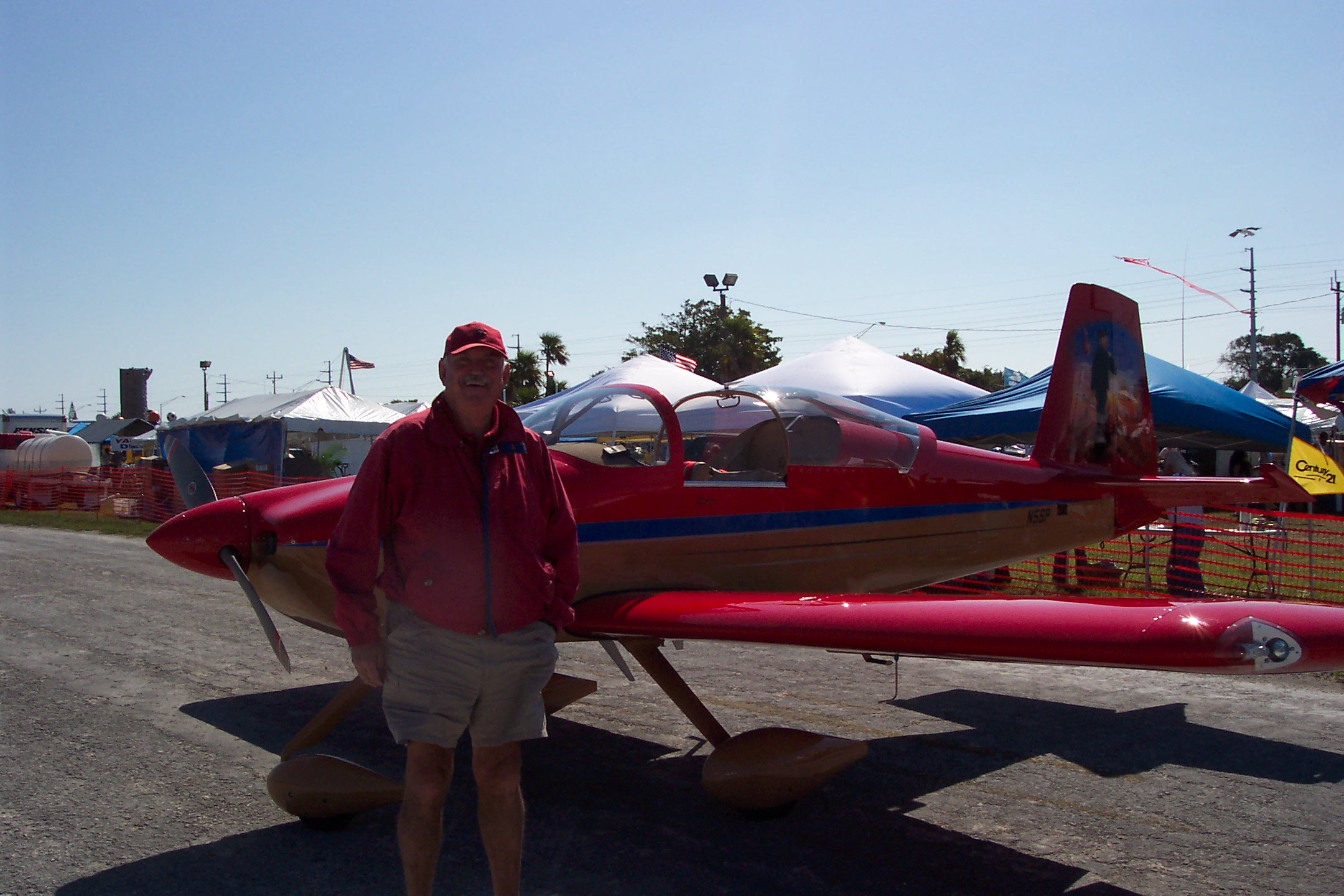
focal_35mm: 38
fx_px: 1419
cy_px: 448
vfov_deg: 35.1
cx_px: 672
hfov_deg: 50.7
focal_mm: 8
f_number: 4.8
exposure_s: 1/1000
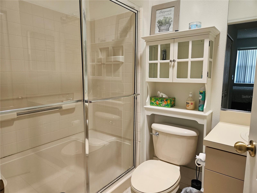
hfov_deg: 73.9
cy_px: 96
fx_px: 171
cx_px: 128
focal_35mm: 23
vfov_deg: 58.9
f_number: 1.8
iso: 200
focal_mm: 5.4
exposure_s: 1/120
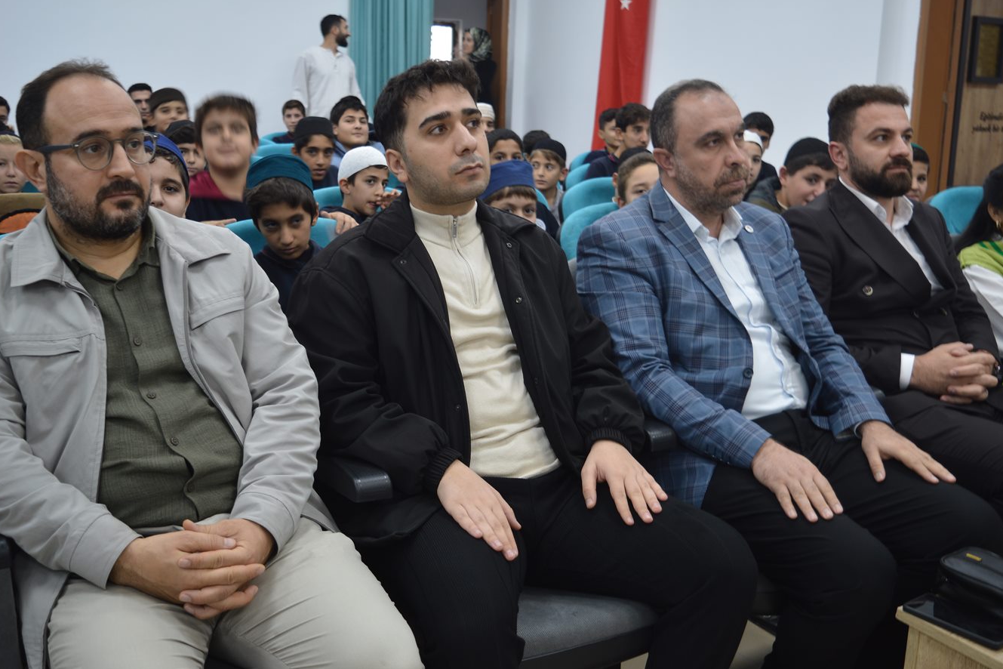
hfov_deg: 51.9
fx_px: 1031
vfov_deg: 35.9
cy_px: 328
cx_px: 508
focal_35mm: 37
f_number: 4
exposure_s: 1/15
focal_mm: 24
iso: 100
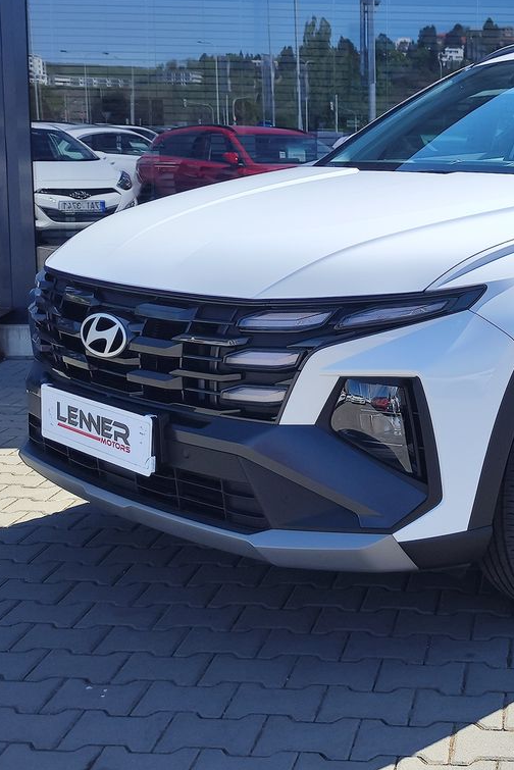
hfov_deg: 32.8
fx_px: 813
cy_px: 316
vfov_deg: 50.4
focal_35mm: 38
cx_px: 491
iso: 50
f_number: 1.69
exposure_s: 1/1027
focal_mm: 7.01
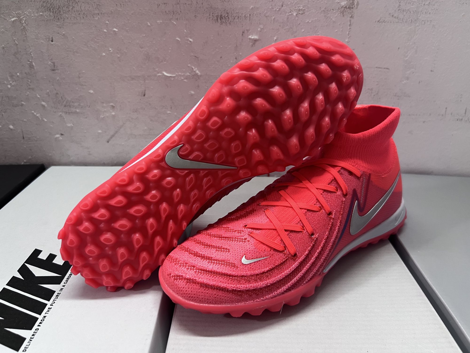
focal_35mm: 26
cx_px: 235
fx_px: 353
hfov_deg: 67.3
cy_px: 176
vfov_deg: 53.1
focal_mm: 5.7
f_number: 1.5
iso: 125
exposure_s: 1/50
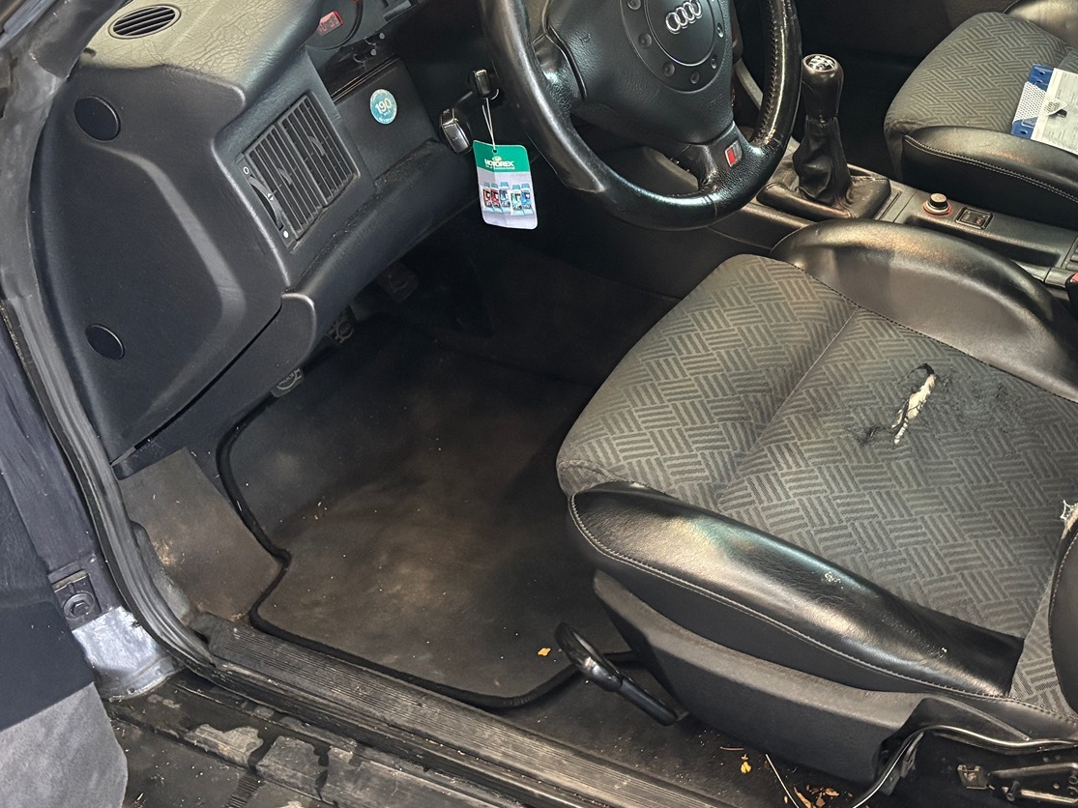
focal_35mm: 47
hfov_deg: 38.8
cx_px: 872
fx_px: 1464
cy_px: 236
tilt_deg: -31.7
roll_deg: +3.1
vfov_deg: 30.5
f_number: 1.6
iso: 640
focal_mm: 5.96
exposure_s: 1/33
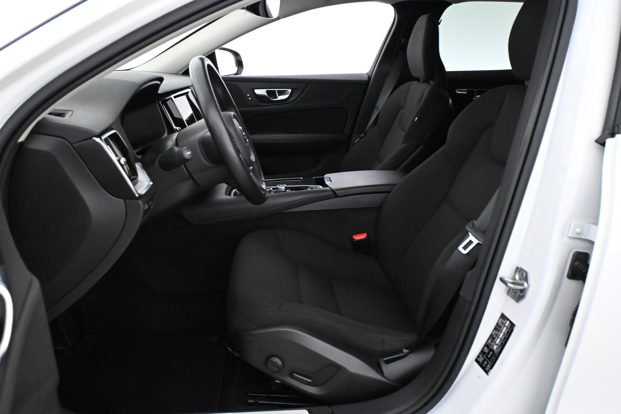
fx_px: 517
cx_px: 310
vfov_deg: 43.6
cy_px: 207
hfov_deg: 61.9
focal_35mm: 30
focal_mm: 20
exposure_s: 1/60
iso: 5600
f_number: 3.8
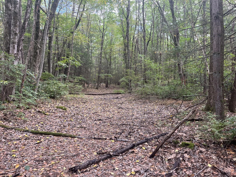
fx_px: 177
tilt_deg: -1.1
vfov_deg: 53.1
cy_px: 88
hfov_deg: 67.3
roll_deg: -0.5
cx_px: 118
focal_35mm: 26
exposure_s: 1/121
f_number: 1.6
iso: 80
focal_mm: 5.1
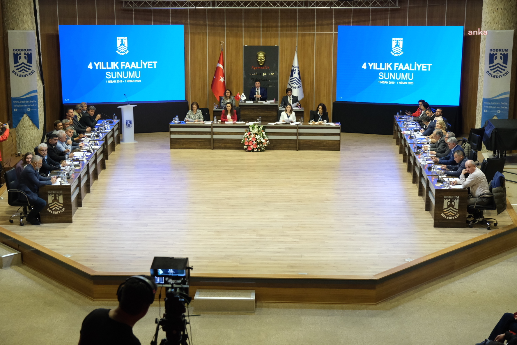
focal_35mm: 51
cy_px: 172
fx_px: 732
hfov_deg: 38.9
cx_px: 258
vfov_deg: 26.5
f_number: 4
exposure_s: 1/50
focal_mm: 34.2
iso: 3200
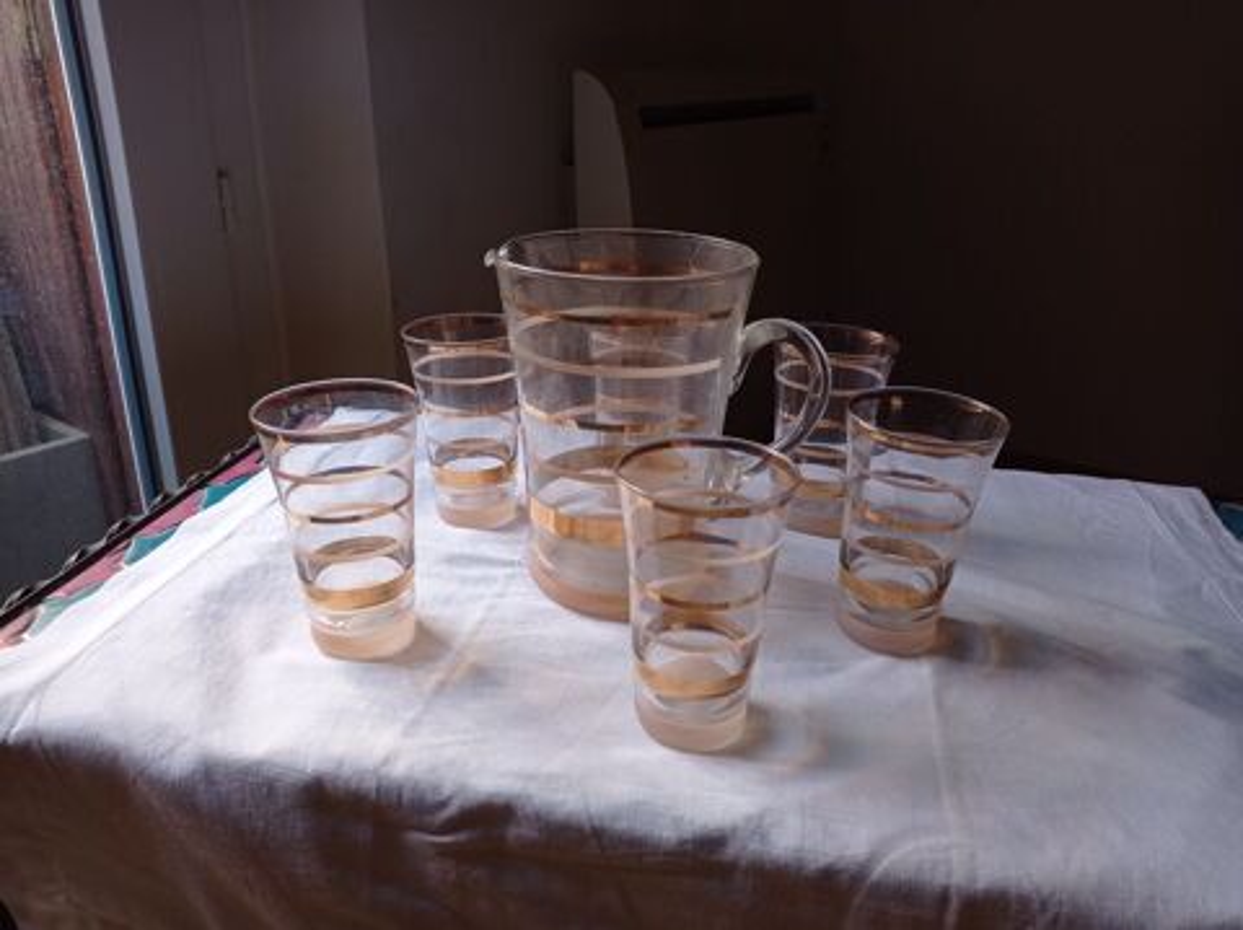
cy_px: 465
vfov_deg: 49.7
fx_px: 1004
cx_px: 622
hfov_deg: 63.5
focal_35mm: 28
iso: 139
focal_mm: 4.74
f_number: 1.79
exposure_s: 1/50
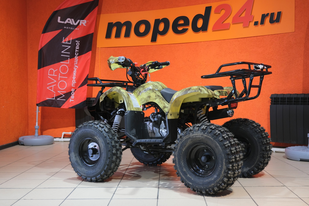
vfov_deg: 30.5
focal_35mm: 44
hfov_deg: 44.5
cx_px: 154
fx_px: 378
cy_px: 103
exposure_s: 1/60
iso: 800
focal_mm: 29.2
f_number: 4
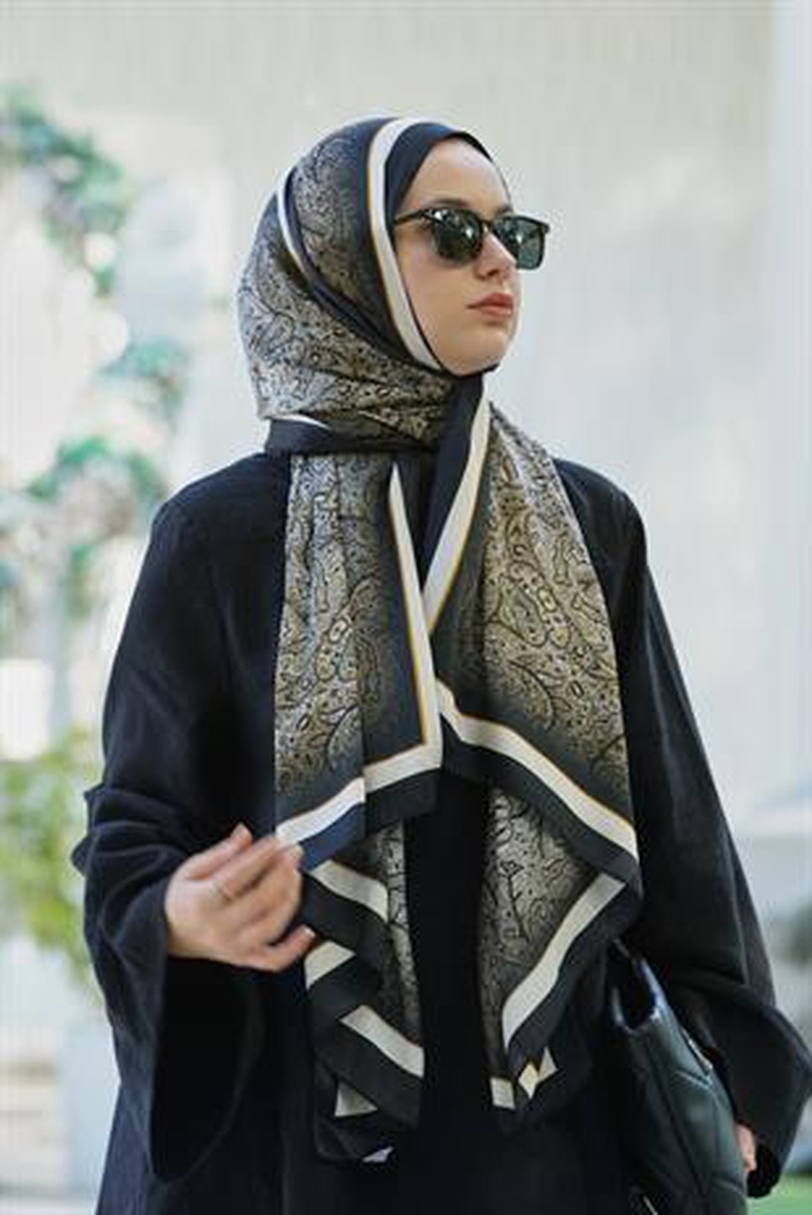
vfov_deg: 13.2
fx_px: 5236
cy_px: 608
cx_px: 406
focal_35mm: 155
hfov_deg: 8.9
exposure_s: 1/125
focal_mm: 155
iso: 500
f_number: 5.6
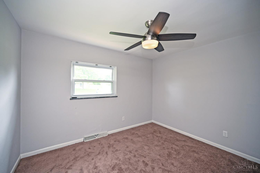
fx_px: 101
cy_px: 86
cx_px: 130
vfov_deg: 81.2
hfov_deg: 104.3
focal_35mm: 14
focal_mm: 14
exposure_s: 1/60
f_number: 4
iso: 500
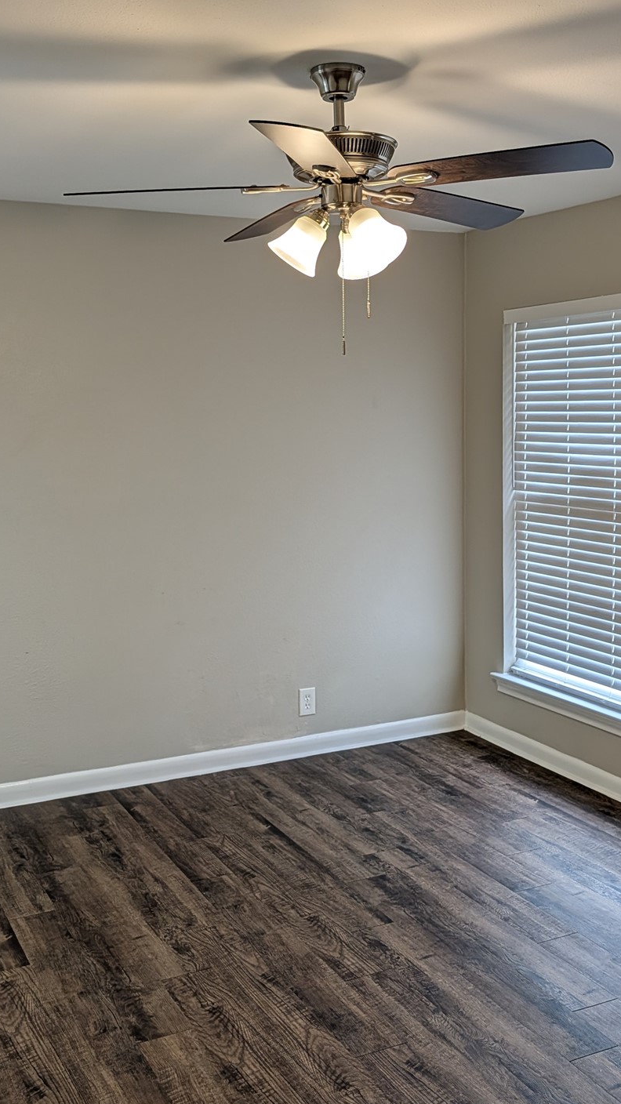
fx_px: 1112
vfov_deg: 52.5
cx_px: 345
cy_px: 461
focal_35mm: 38
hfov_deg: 31.2
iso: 76
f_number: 1.68
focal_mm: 6.9
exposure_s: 1/120
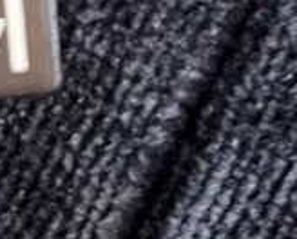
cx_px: -152
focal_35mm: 158
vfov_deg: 9.4
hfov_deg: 11.6
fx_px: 1392
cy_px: -161
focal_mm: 5.1
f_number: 1.6
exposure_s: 1/25
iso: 640
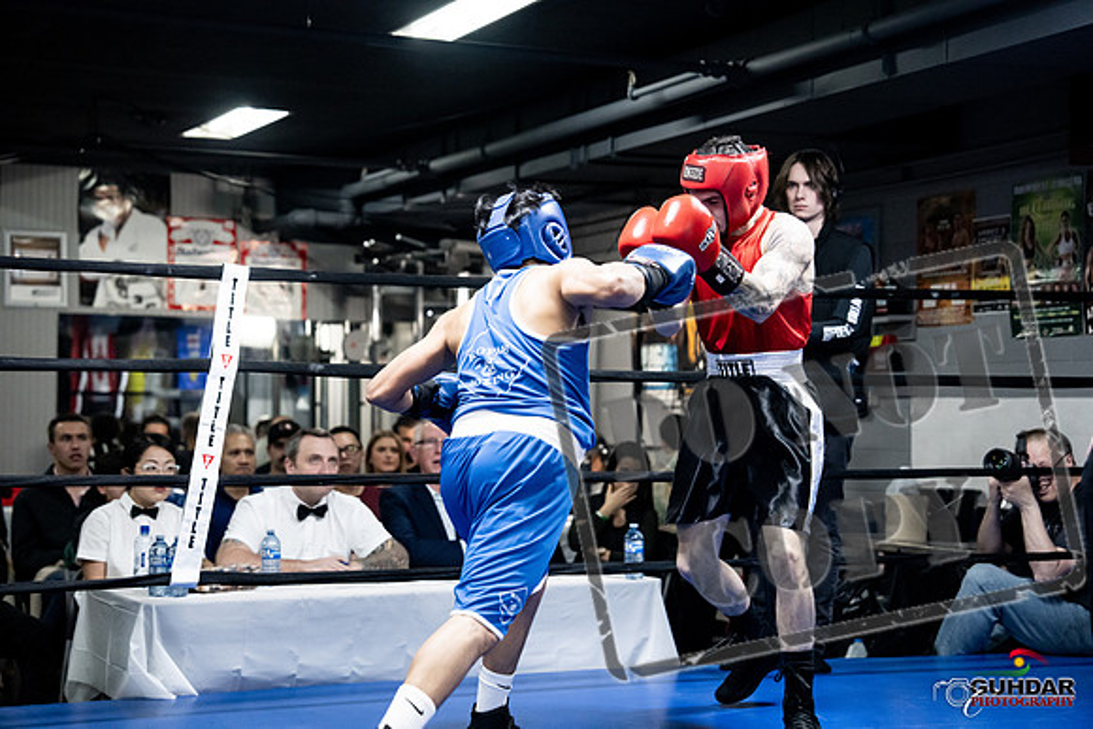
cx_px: 546
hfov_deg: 28.8
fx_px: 2126
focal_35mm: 70
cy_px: 364
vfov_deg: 19.5
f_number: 2.8
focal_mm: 70
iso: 8000
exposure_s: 1/1000
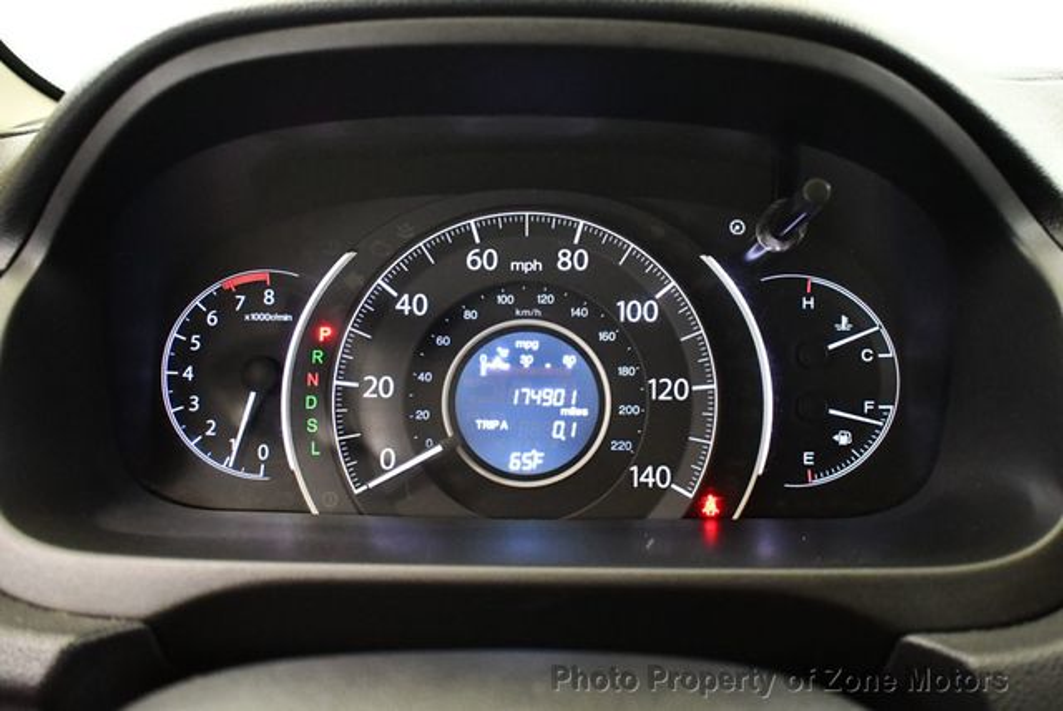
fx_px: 1064
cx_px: 532
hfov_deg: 53.1
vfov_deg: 36.9
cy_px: 356
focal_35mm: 36
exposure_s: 1/60
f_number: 3.5
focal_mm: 18
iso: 4500
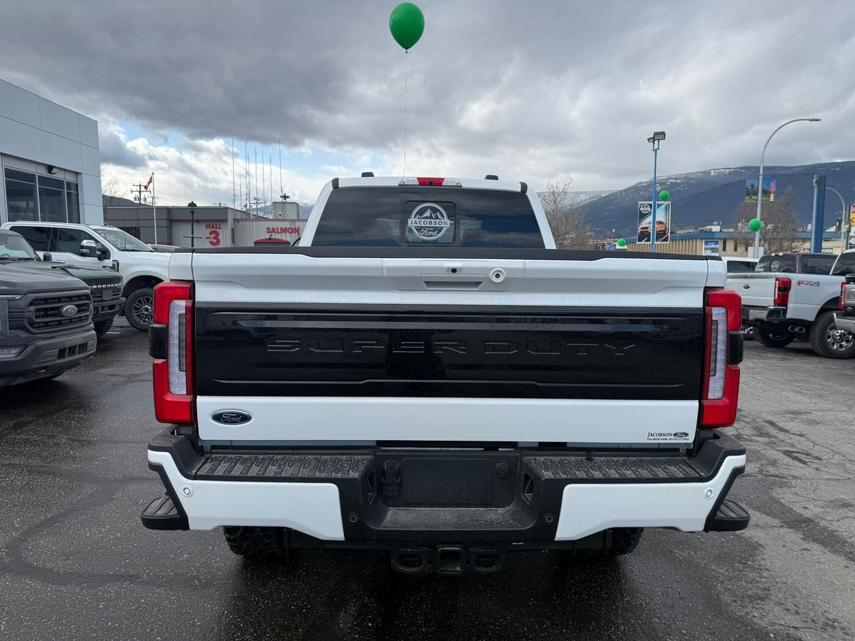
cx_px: 428
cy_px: 320
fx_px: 593
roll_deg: +0.5
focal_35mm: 24
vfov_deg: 56.8
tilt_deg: -3.1
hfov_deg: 71.6
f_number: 1.78
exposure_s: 1/2611
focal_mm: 6.76
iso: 80
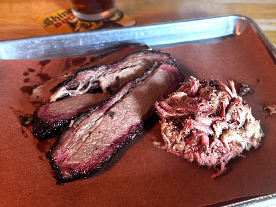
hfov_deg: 53.6
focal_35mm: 34
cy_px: 61
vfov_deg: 41.0
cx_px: 164
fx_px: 271
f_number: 1.78
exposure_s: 1/60
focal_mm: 6.76
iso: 200
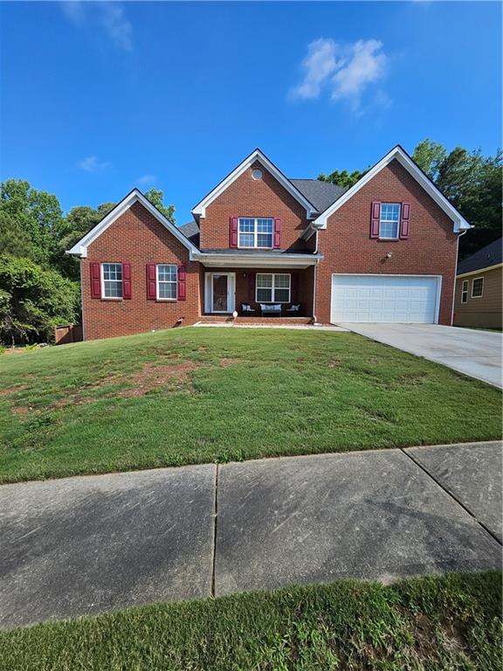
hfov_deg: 89.9
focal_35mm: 13
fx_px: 252
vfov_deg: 106.2
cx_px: 252
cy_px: 336
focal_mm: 1.74
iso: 32
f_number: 2.2
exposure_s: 1/1055
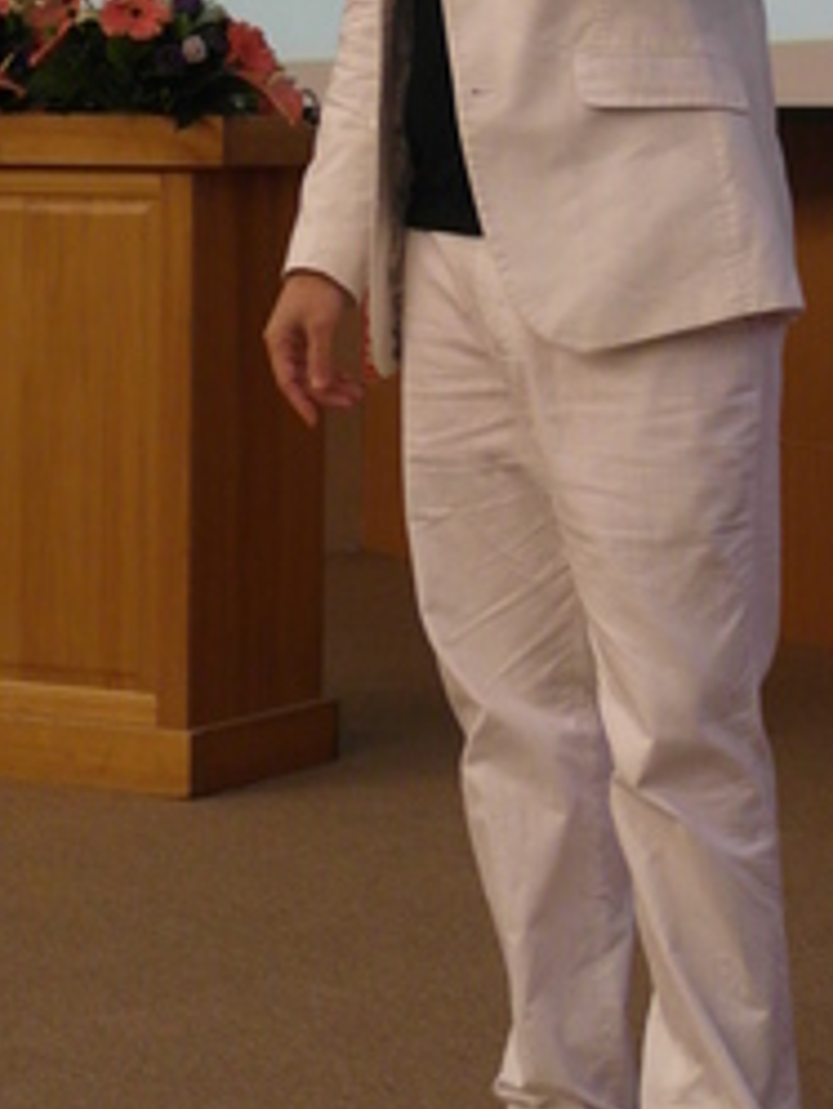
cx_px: 679
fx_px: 3783
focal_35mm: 118
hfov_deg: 12.5
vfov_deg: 16.3
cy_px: -53
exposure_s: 1/30
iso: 200
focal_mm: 9.1
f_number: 2.1
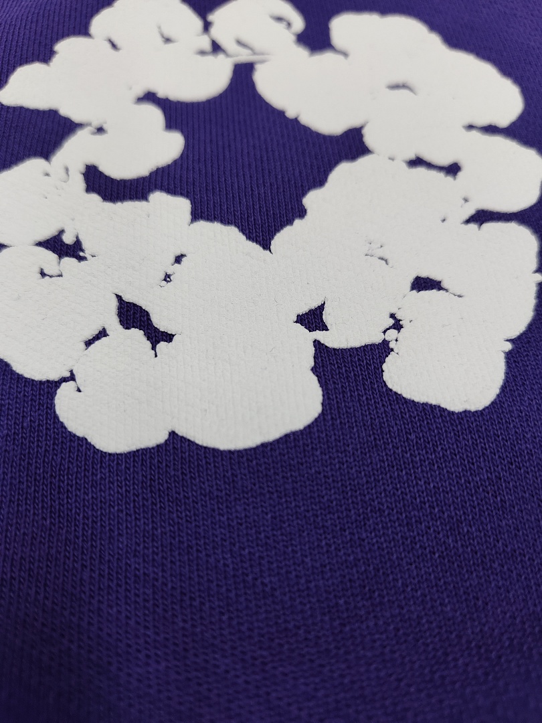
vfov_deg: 71.6
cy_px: 362
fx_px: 501
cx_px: 271
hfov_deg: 56.8
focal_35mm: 24
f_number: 1.88
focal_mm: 5.56
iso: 807
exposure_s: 1/100
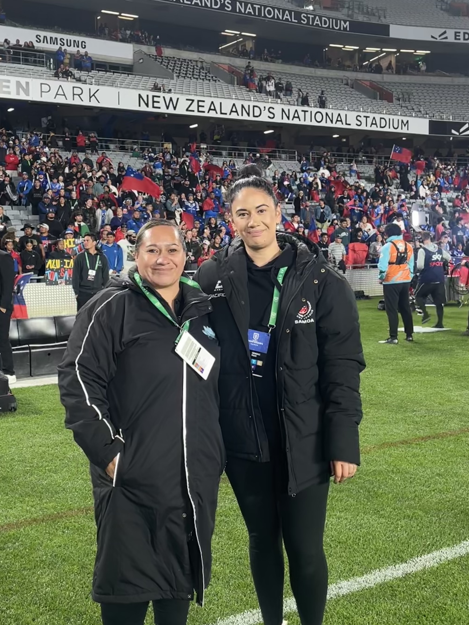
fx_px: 705
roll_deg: +0.7
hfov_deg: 36.8
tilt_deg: -0.5
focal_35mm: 39
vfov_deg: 47.7
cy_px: 267
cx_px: 220
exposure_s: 1/121
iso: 64
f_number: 1.6
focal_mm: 5.1
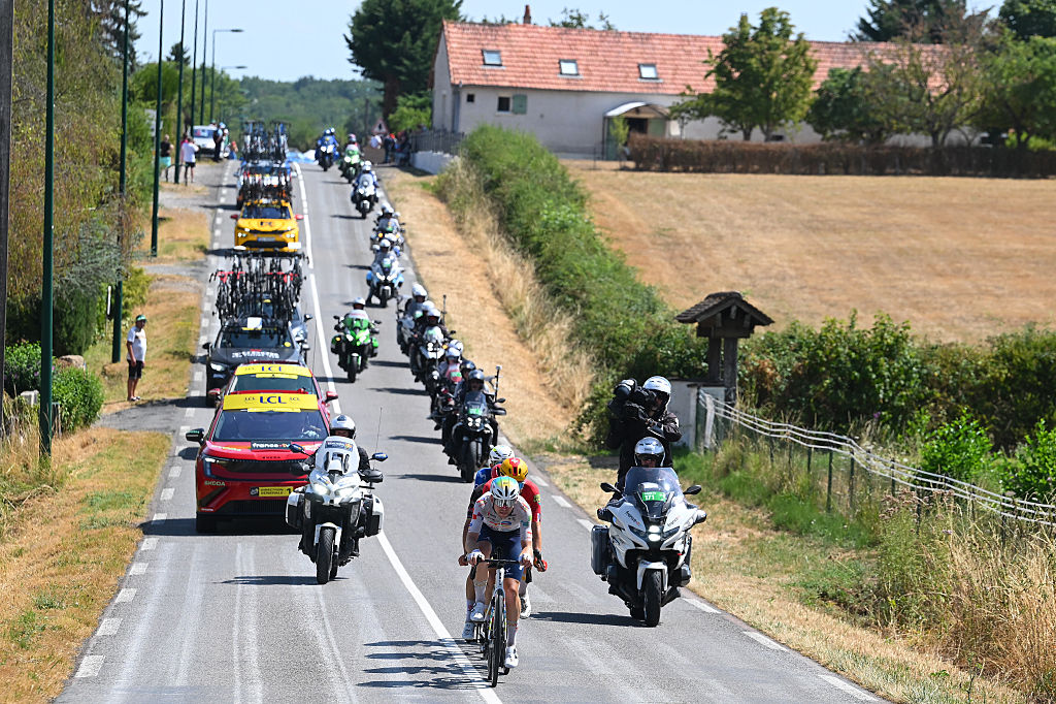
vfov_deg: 7.0
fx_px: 5718
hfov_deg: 10.6
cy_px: 352
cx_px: 528
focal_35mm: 195
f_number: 4.5
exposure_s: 1/2000
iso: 250
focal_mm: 130
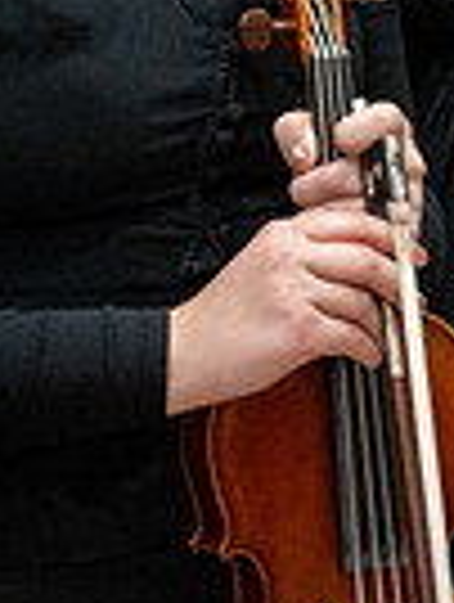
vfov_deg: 5.7
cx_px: 675
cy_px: -332
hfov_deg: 4.3
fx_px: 5979
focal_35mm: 343
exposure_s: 1/250
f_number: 2.8
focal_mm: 70
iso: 3200
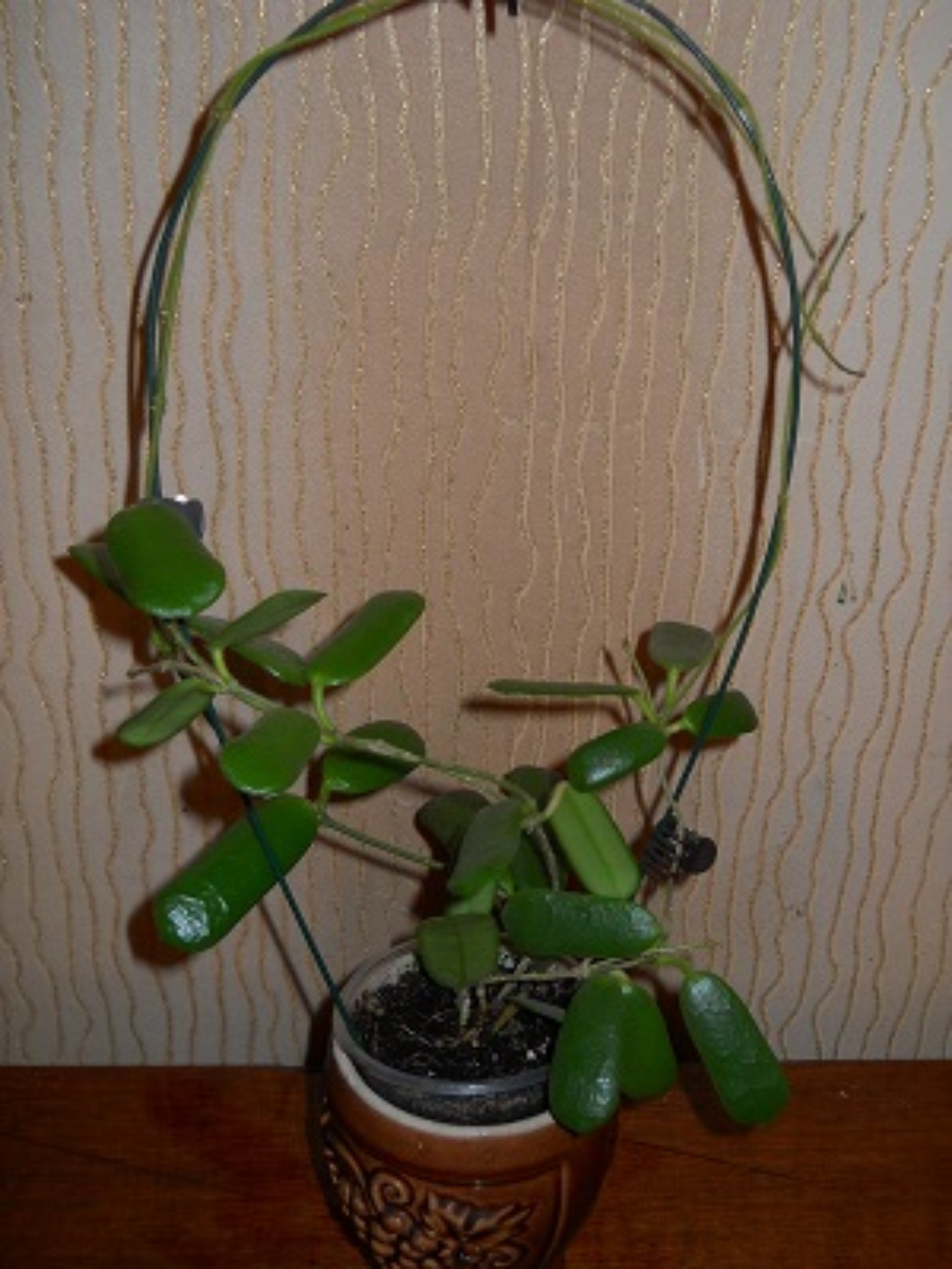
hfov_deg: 35.1
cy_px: 634
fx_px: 1503
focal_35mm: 41
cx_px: 476
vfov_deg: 45.8
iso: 80
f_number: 3.1
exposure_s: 1/30
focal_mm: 6.72
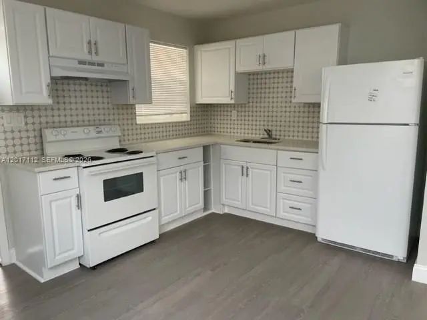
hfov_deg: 67.3
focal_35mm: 26
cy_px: 160
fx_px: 321
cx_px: 214
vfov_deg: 53.1
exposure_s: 1/121
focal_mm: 4.2
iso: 125
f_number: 1.6
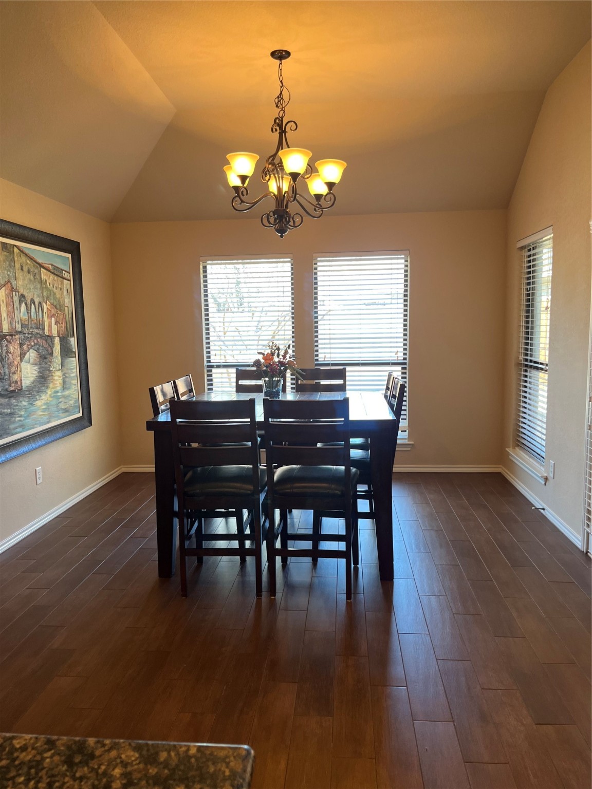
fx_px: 593
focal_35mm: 26
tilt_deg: -7.9
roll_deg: +1.3
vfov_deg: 67.3
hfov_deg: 53.1
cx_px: 296
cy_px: 394
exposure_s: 1/60
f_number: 1.6
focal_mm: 5.1
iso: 80
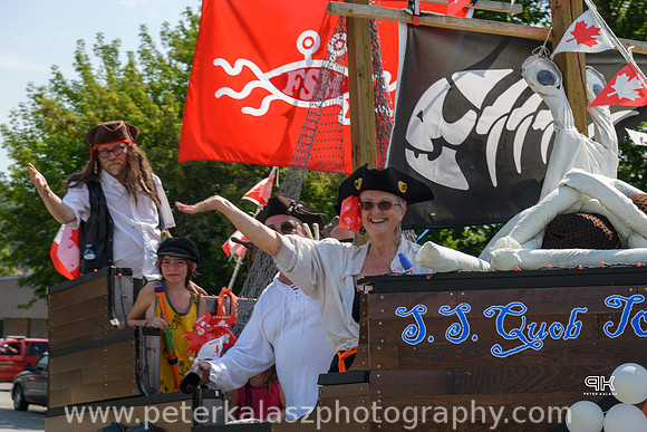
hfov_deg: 26.0
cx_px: 324
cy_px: 216
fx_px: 1402
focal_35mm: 78
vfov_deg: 17.5
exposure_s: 1/200
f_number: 8
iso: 90
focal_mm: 78
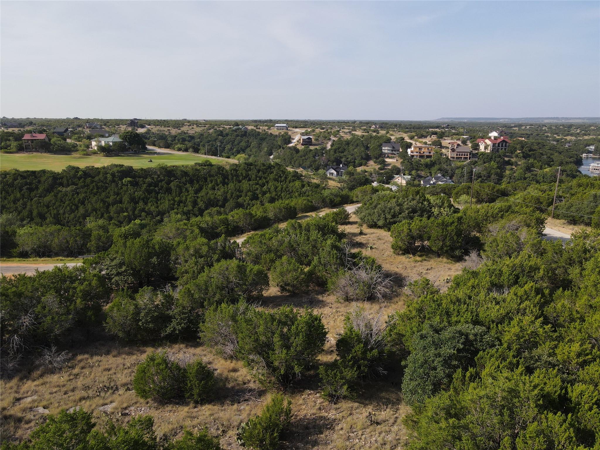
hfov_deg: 71.6
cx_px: 300
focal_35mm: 24
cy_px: 225
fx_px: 416
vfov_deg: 56.8
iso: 100
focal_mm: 4.5
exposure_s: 1/640
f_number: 2.8
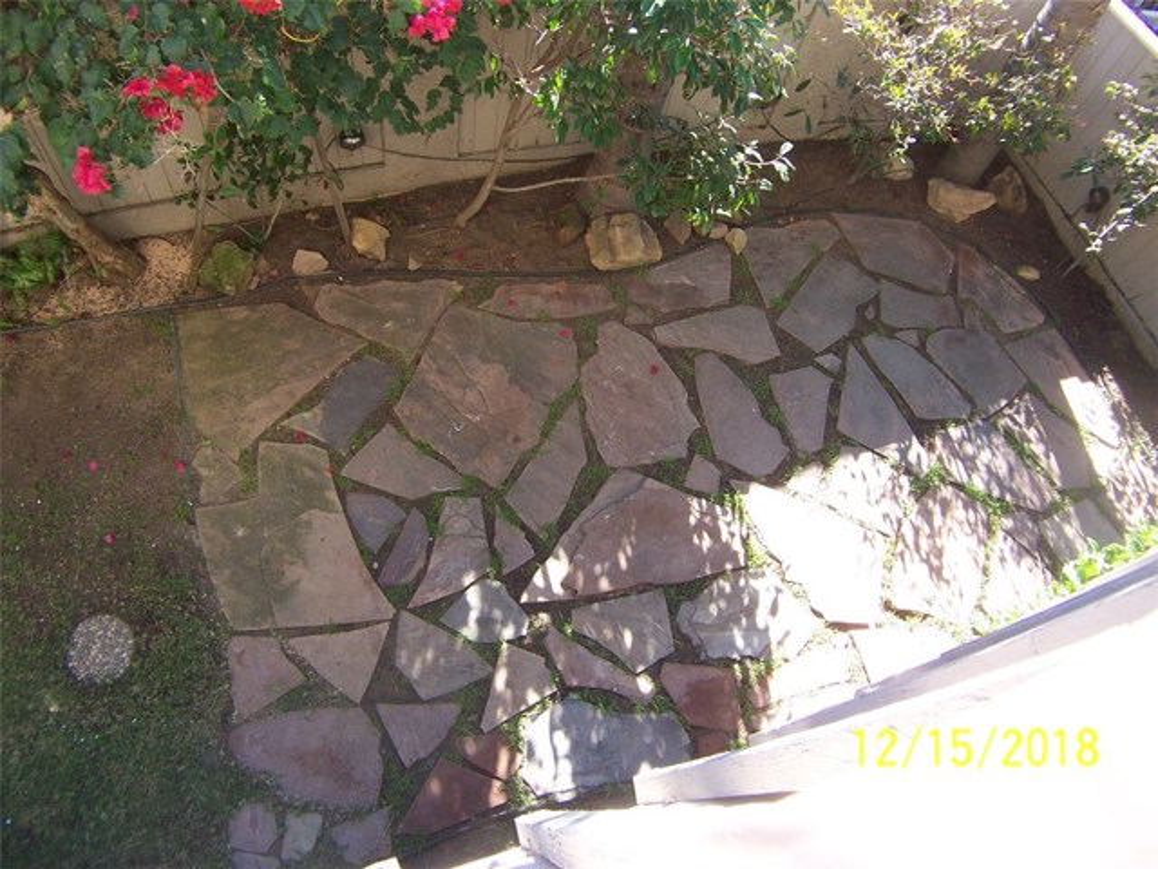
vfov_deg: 42.9
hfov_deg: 55.4
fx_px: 1104
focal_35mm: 33
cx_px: 579
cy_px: 434
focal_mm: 5.5
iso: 80
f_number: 3.4
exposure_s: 1/60
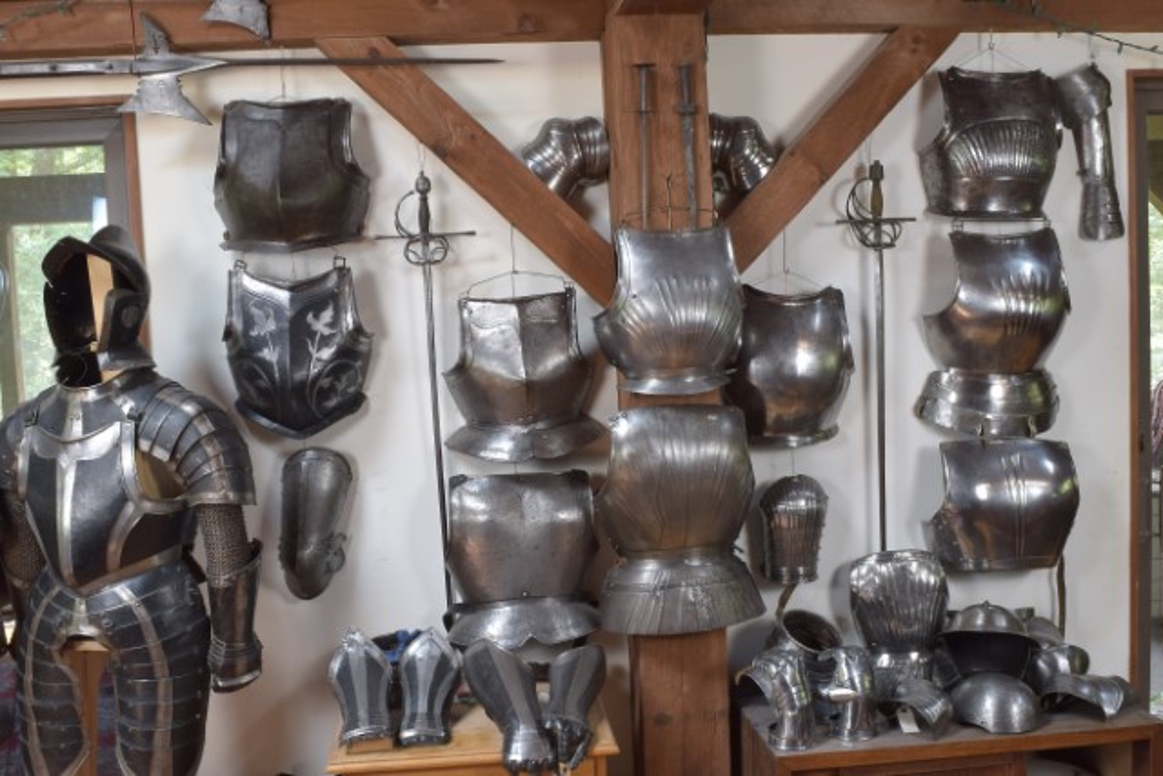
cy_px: 388
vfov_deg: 41.7
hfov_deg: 59.5
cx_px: 582
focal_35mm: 32
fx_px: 1018
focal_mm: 21
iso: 400
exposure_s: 1/3
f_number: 13
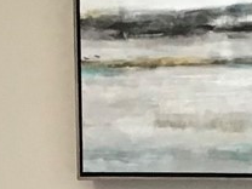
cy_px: 510
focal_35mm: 238
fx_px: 1733
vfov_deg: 5.9
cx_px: 138
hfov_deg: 8.3
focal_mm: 3.3
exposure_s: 1/30
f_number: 2.4
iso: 50
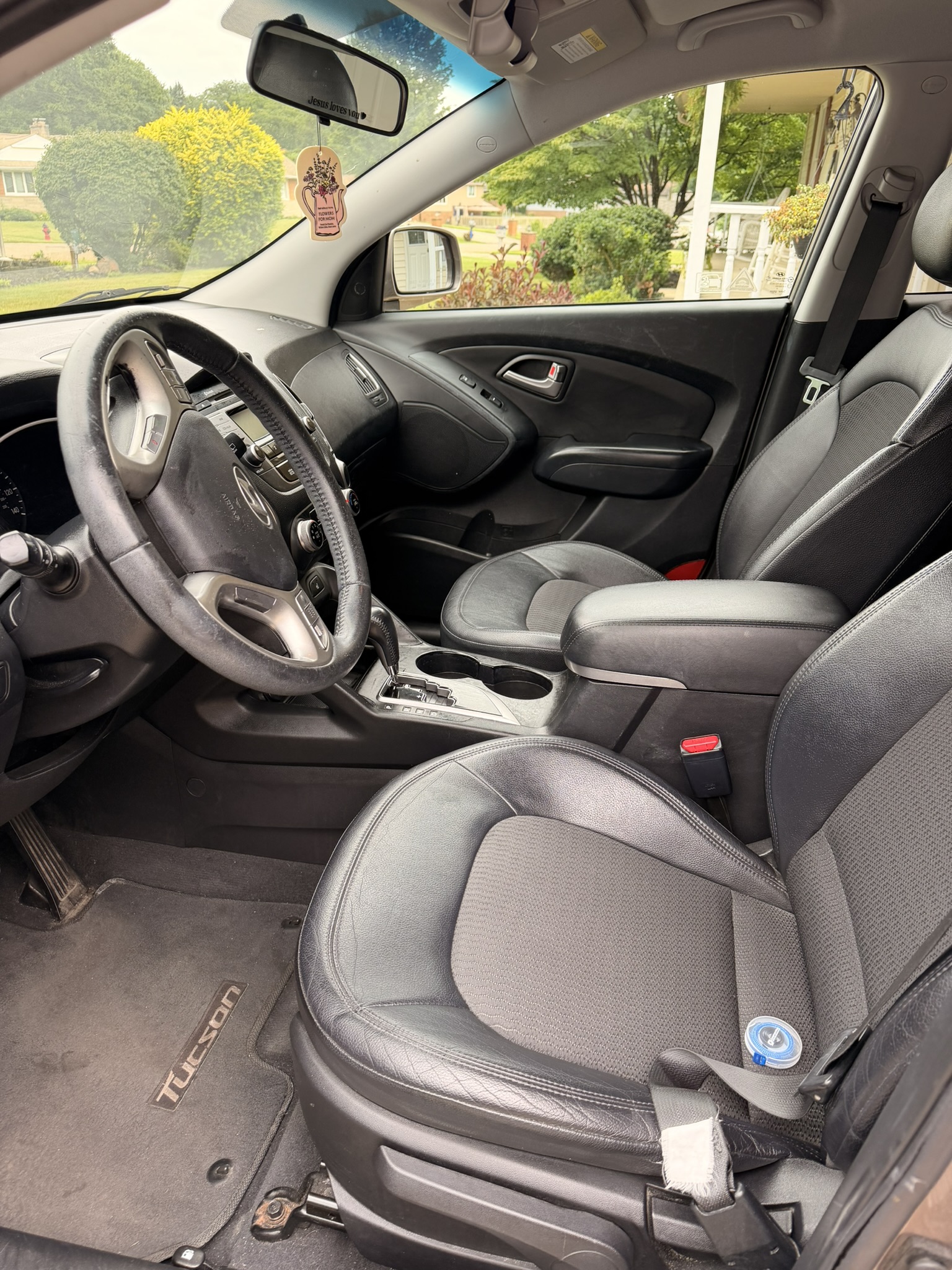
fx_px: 880
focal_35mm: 24
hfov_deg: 56.8
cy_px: 635
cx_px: 476
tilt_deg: -26.0
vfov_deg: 71.6
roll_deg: -0.7
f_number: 1.78
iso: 125
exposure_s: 1/121
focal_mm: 6.76
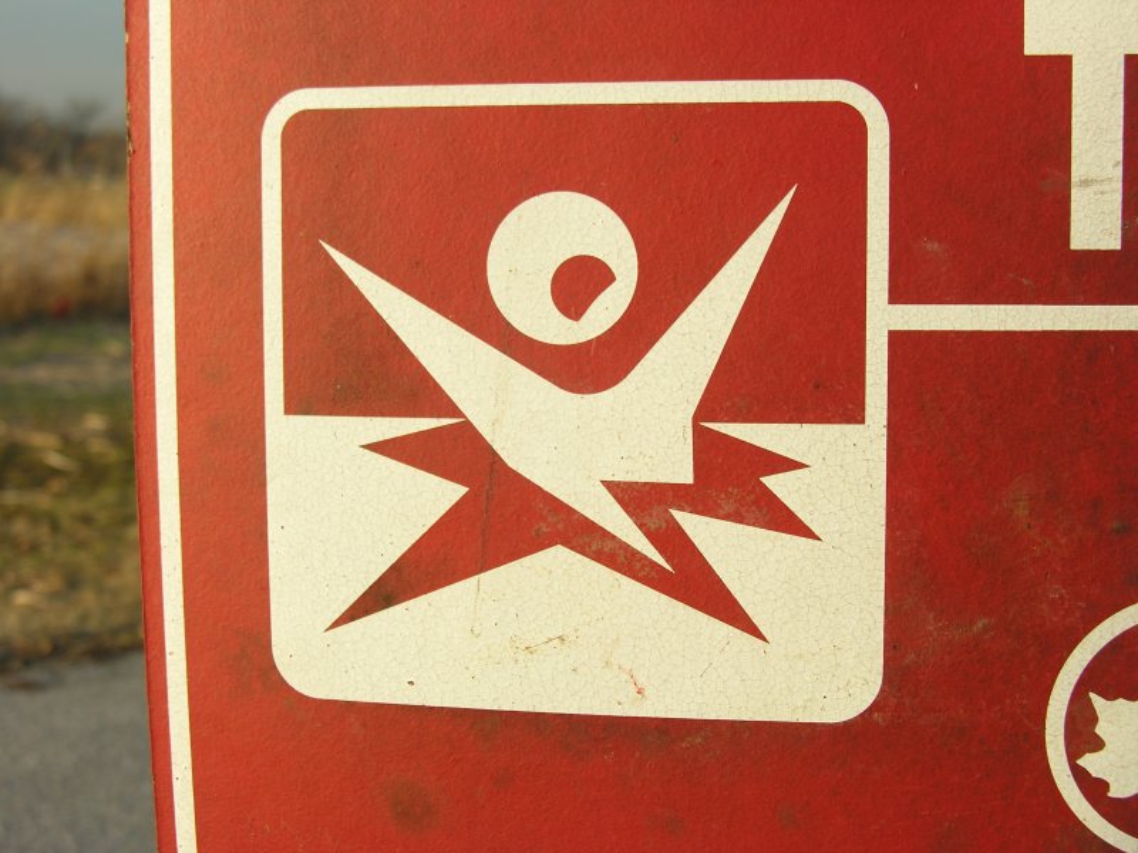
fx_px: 1940
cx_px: 569
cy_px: 426
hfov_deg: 32.7
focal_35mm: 59
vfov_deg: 24.8
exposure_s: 1/298
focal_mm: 15
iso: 50
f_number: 3.6
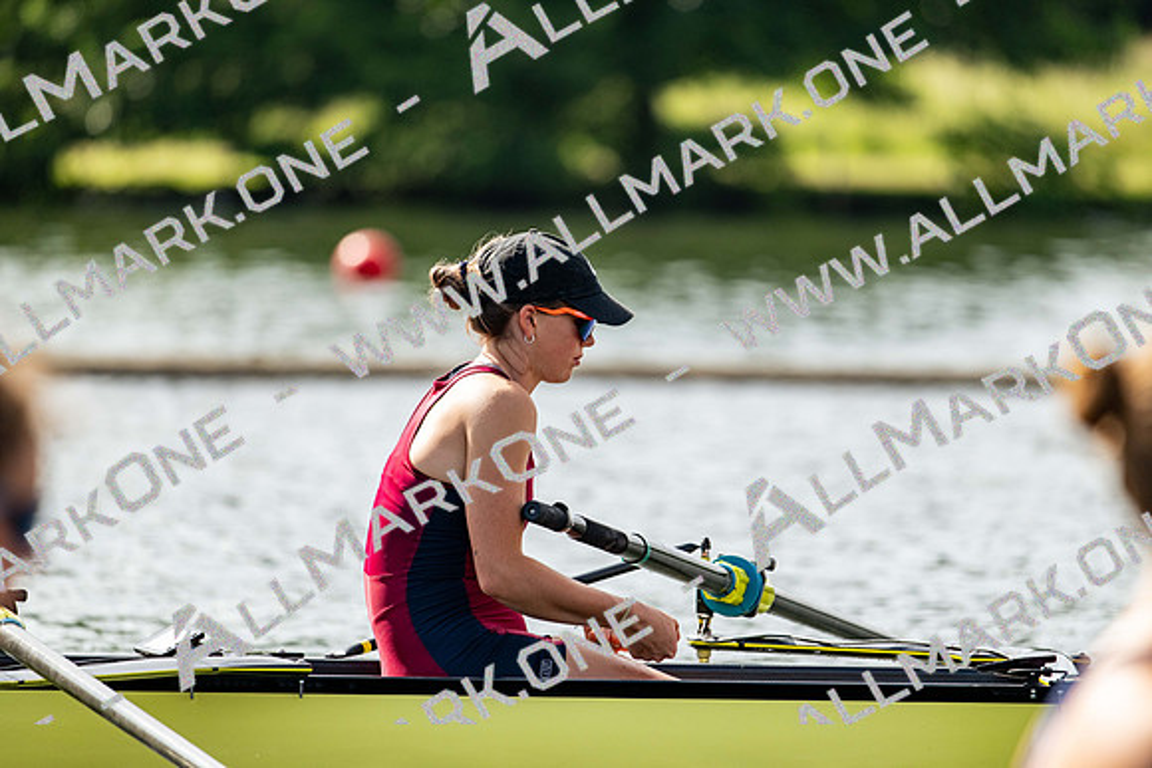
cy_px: 384
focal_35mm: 400
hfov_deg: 5.2
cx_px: 576
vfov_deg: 3.4
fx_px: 12802
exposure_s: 1/2500
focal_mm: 400
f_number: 4.5
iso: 500
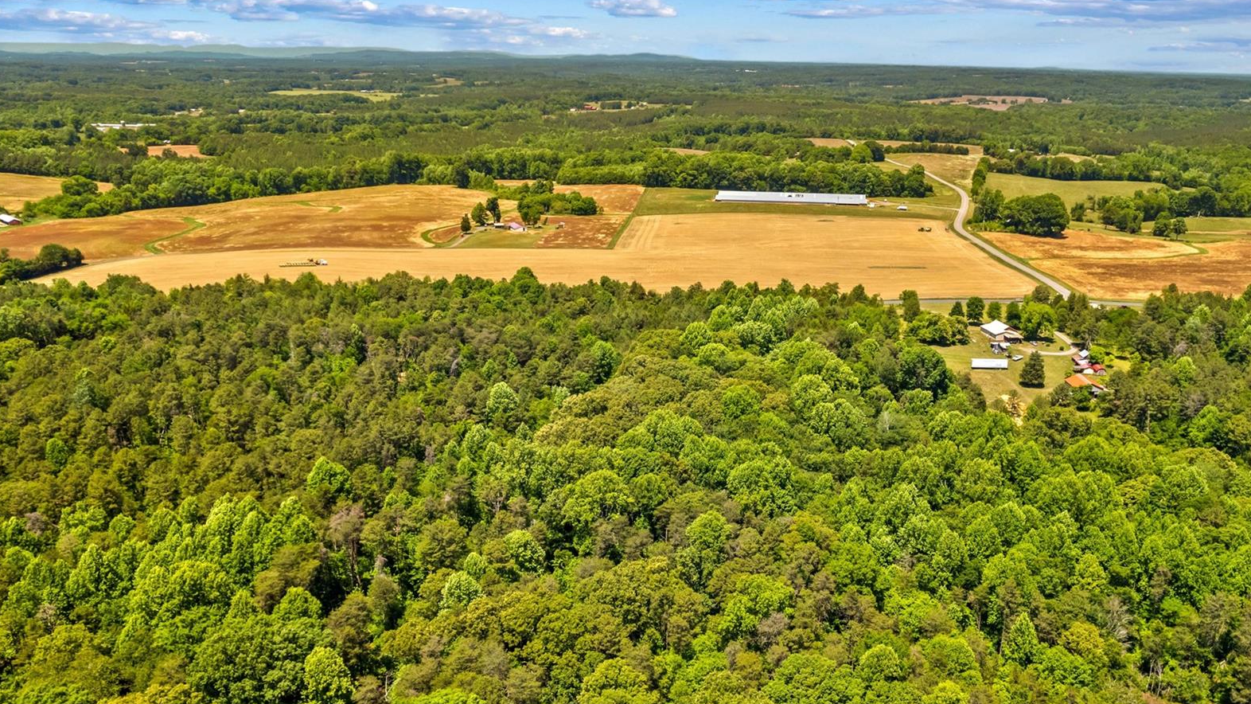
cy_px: 458
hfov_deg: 64.0
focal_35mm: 30
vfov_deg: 38.6
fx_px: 995
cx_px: 718
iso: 120
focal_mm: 8.38
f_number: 2.8
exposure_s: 1/1000
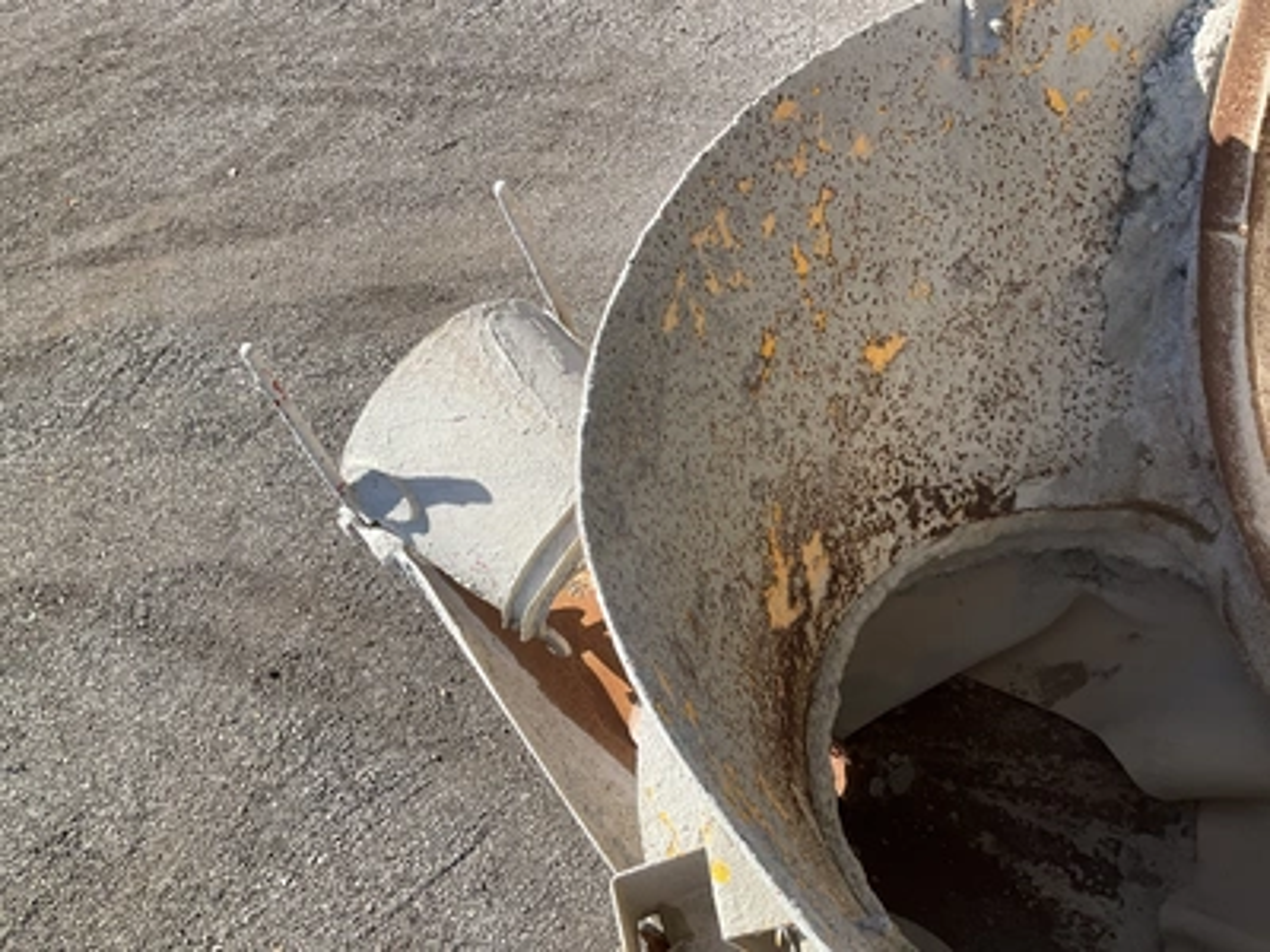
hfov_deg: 61.7
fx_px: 1064
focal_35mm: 29
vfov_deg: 48.2
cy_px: 476
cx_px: 635
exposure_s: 1/700
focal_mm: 3
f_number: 1.8
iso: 25
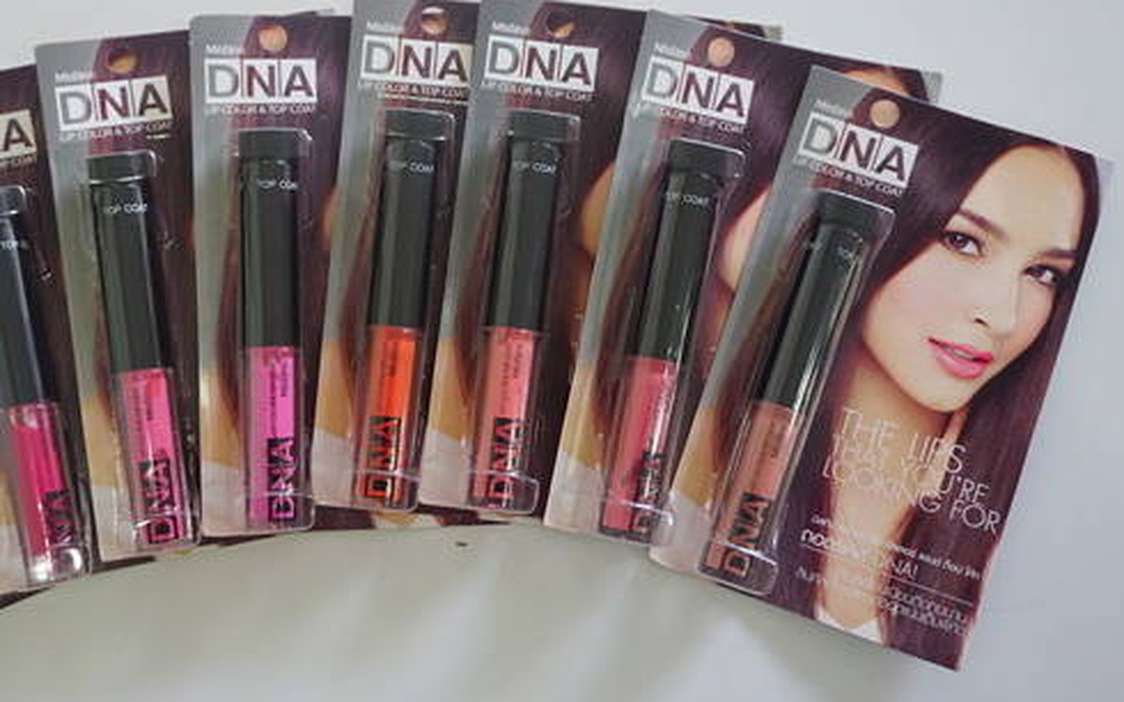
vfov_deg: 29.1
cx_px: 422
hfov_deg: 44.9
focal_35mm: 44
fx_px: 1348
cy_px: 282
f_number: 4
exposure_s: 1/200
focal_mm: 22
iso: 2000
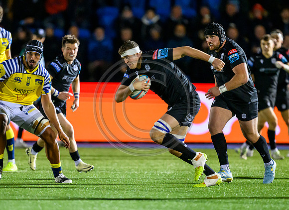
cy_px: 115
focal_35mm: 595
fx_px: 4915
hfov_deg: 3.4
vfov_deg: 2.5
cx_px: 137
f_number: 2.8
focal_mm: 400
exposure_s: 1/1250
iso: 8000
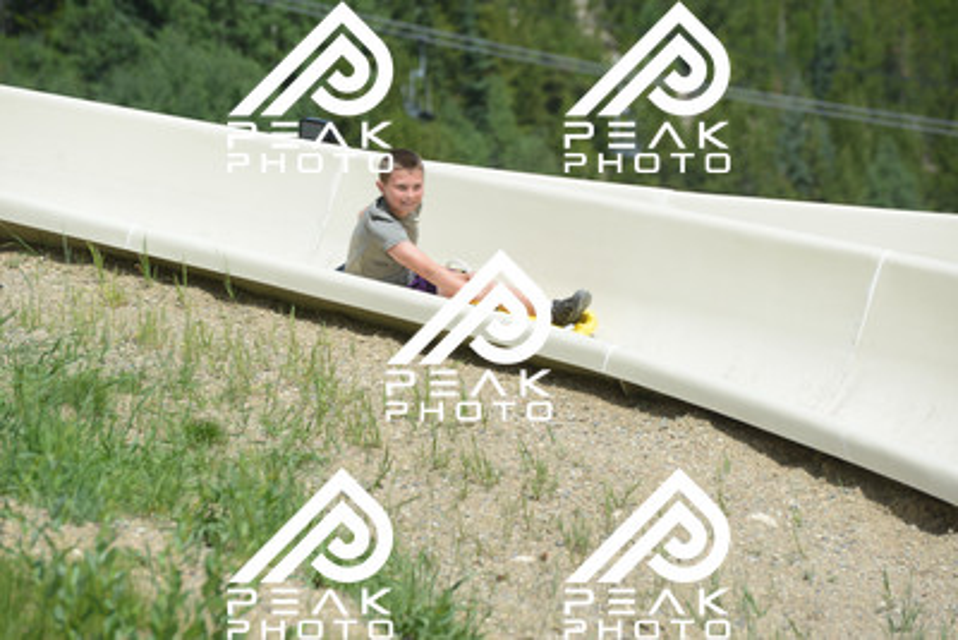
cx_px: 479
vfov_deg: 7.0
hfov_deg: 10.5
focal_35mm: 195
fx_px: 5191
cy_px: 320
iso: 220
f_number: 6.3
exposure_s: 1/640
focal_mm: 195
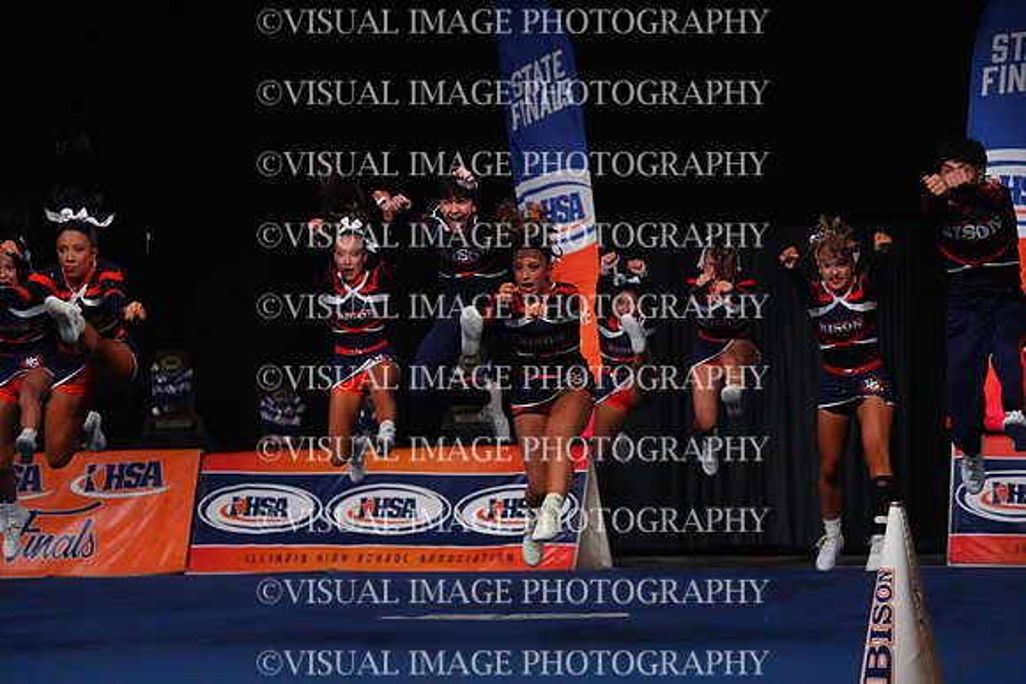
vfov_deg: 8.1
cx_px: 513
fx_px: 4846
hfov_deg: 12.1
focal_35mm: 170
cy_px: 342
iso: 16000
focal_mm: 170
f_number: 5.6
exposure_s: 1/1250
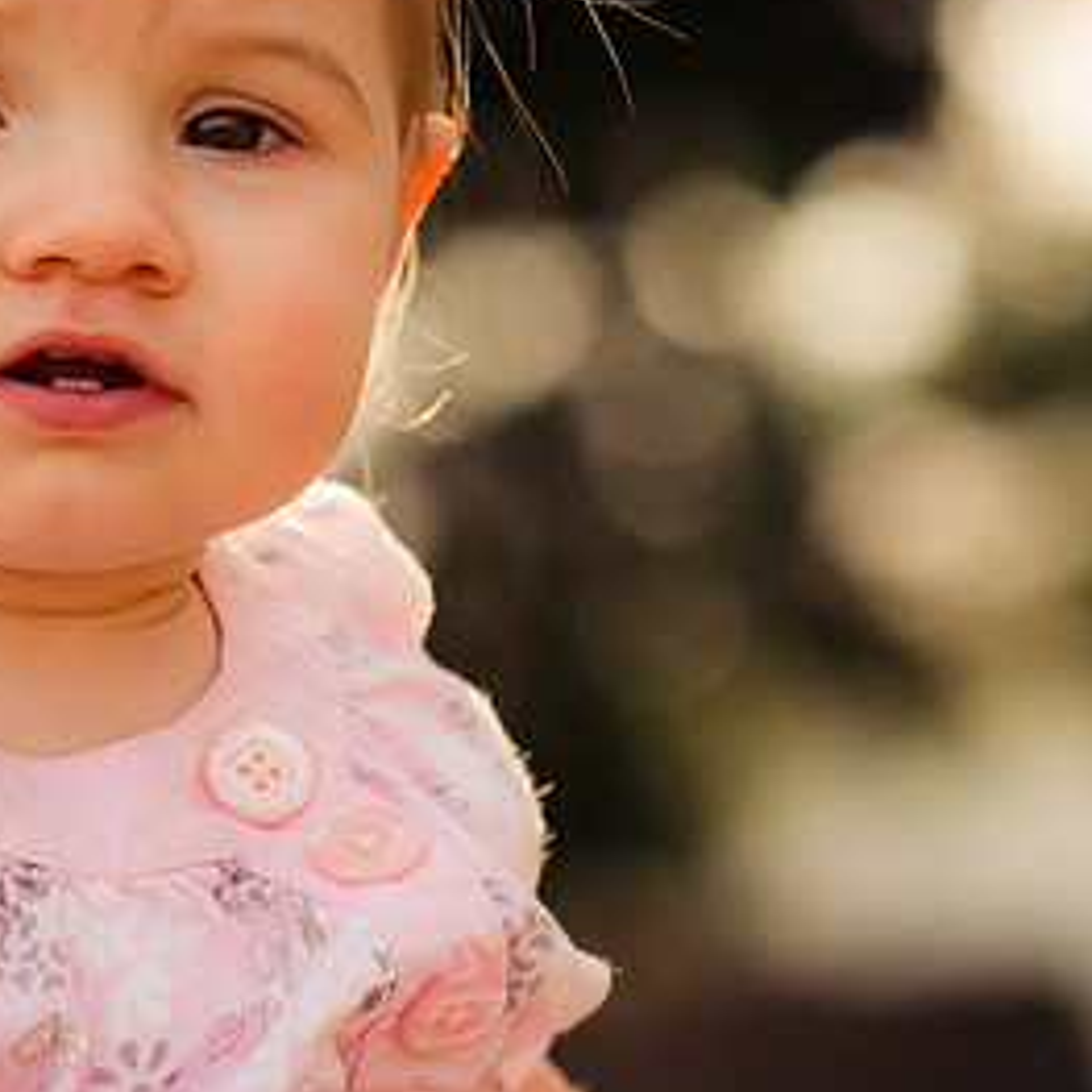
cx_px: 577
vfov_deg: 5.6
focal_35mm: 315
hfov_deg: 5.6
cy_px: 345
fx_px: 11242
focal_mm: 112
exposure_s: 1/1600
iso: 320
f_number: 3.5
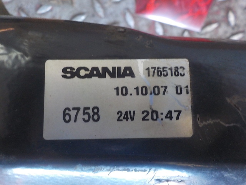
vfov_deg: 46.8
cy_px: 92
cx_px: 123
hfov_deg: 60.0
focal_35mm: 30
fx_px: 213
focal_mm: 4.1
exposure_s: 1/30
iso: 400
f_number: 3.3
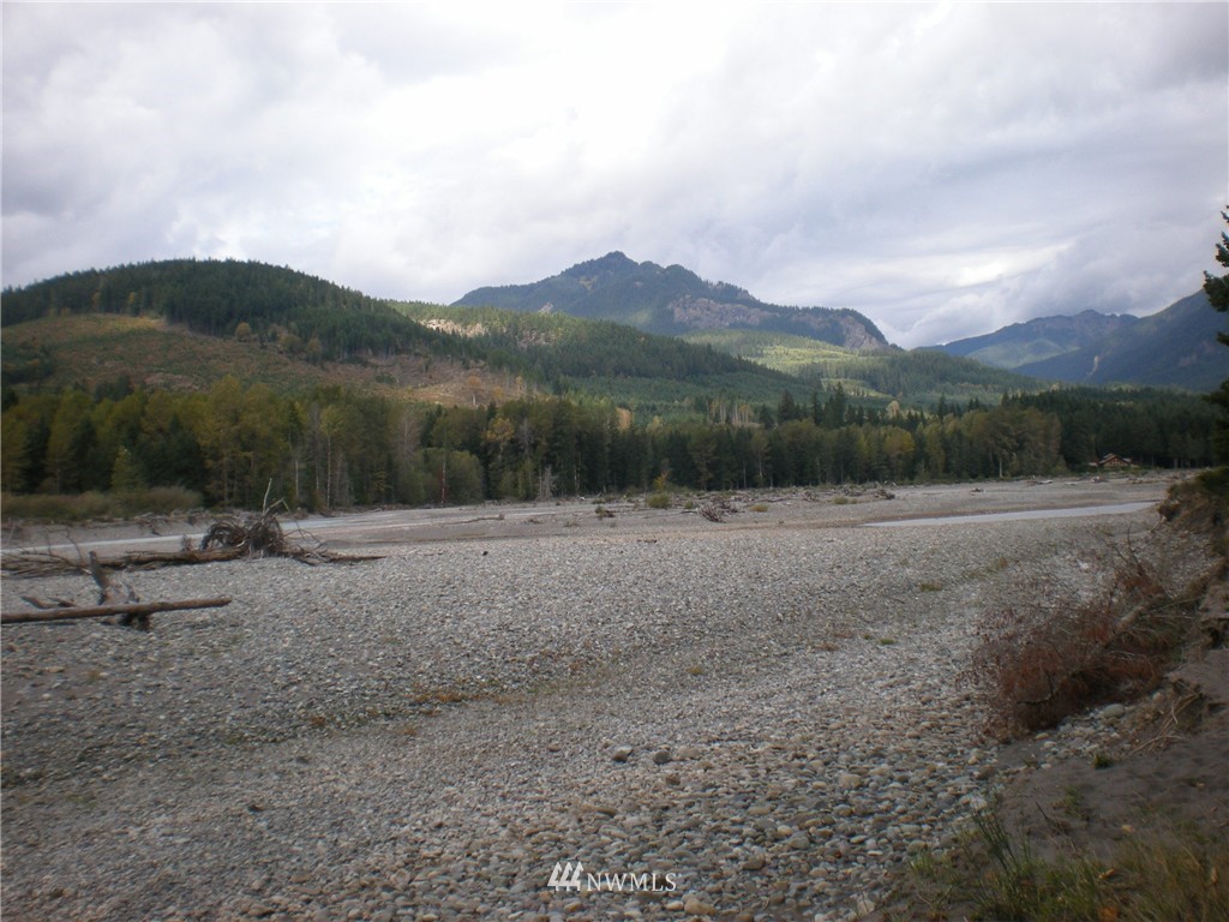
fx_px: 1349
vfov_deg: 37.7
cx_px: 614
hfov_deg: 49.0
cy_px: 461
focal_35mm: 38
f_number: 4.6
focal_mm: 6.3
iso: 64
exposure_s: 1/206
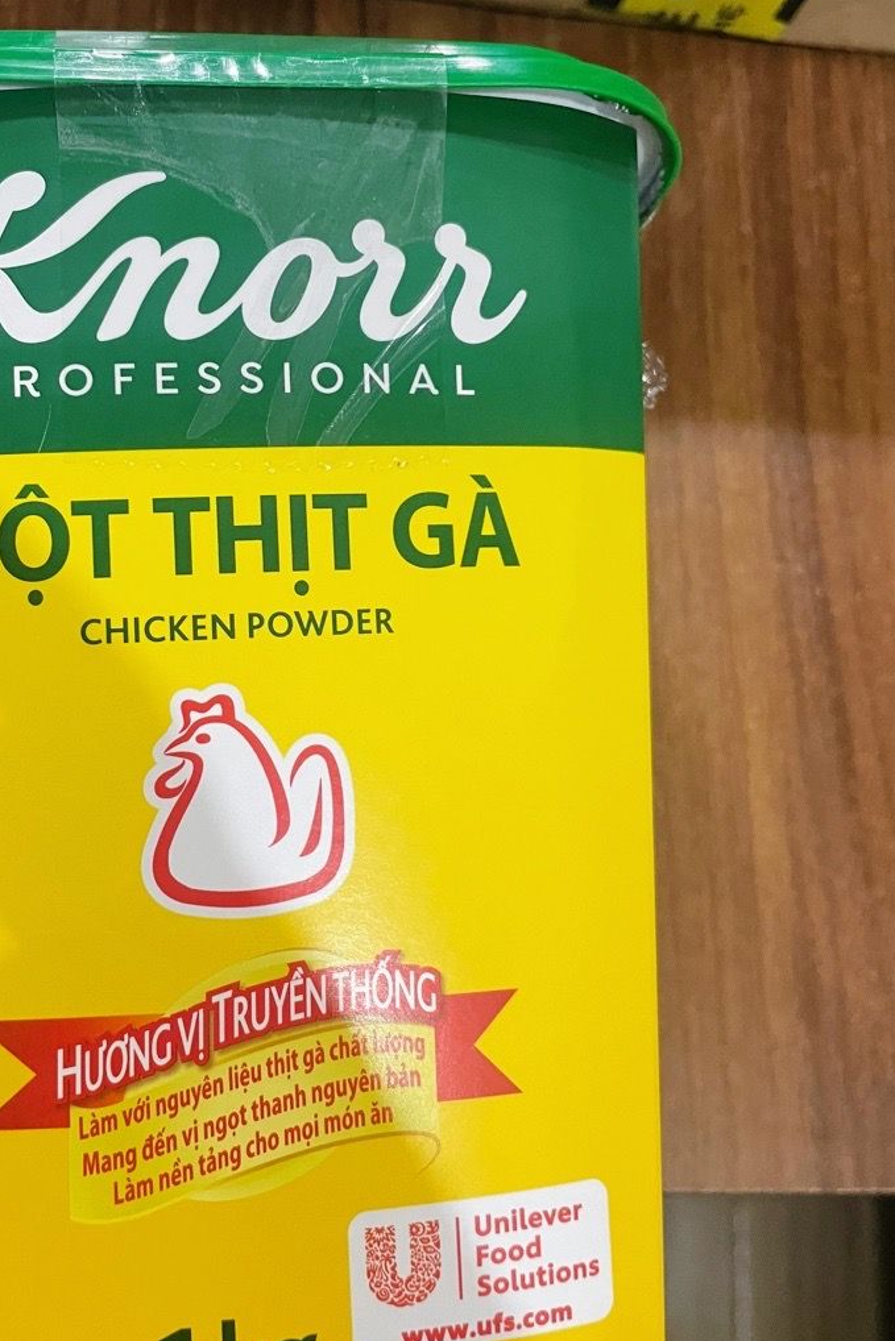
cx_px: 273
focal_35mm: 34
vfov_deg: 55.8
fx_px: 1267
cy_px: 643
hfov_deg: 38.3
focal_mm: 4.2
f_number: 1.6
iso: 250
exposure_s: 1/50
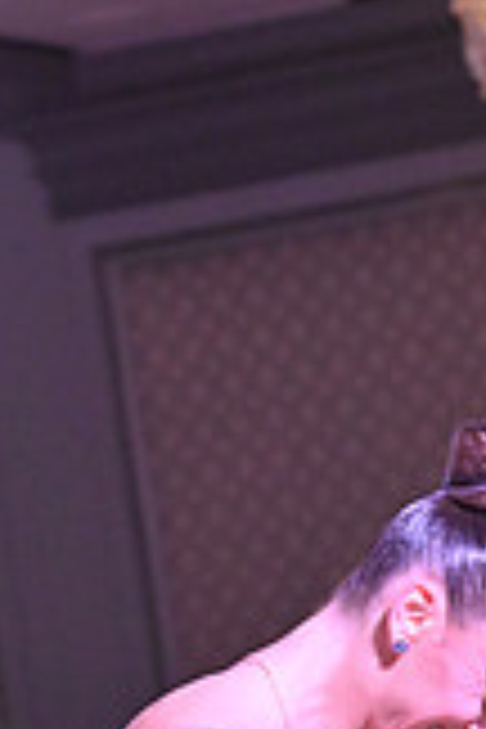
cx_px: 398
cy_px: 981
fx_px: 7634
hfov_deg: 3.6
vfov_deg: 5.4
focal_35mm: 377
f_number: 6.3
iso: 5000
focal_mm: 105
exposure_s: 1/400
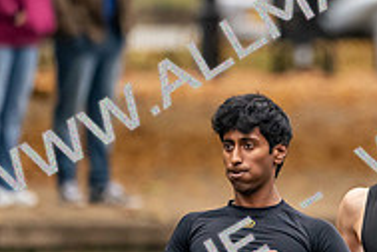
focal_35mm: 1225
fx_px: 12827
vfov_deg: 1.1
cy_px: 211
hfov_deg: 1.7
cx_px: 209
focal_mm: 400
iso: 3200
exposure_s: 1/2500
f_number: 4.5
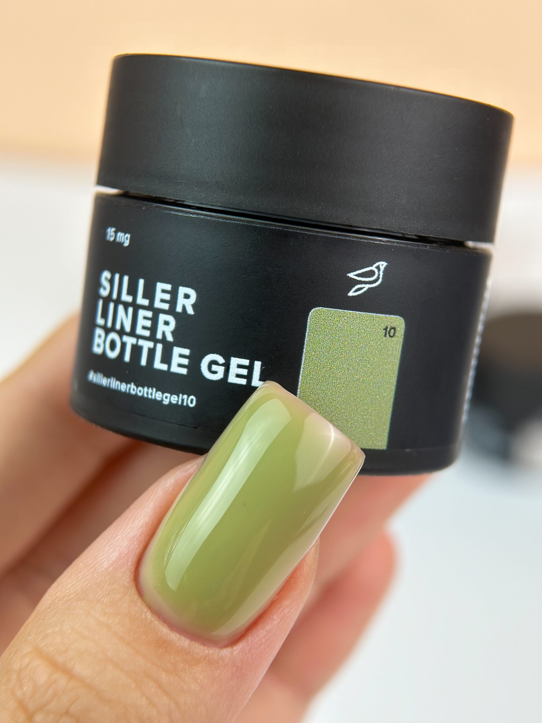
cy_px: 362
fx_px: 1002
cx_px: 271
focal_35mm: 48
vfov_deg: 39.7
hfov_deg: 30.3
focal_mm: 6.86
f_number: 1.8
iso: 80
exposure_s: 1/500
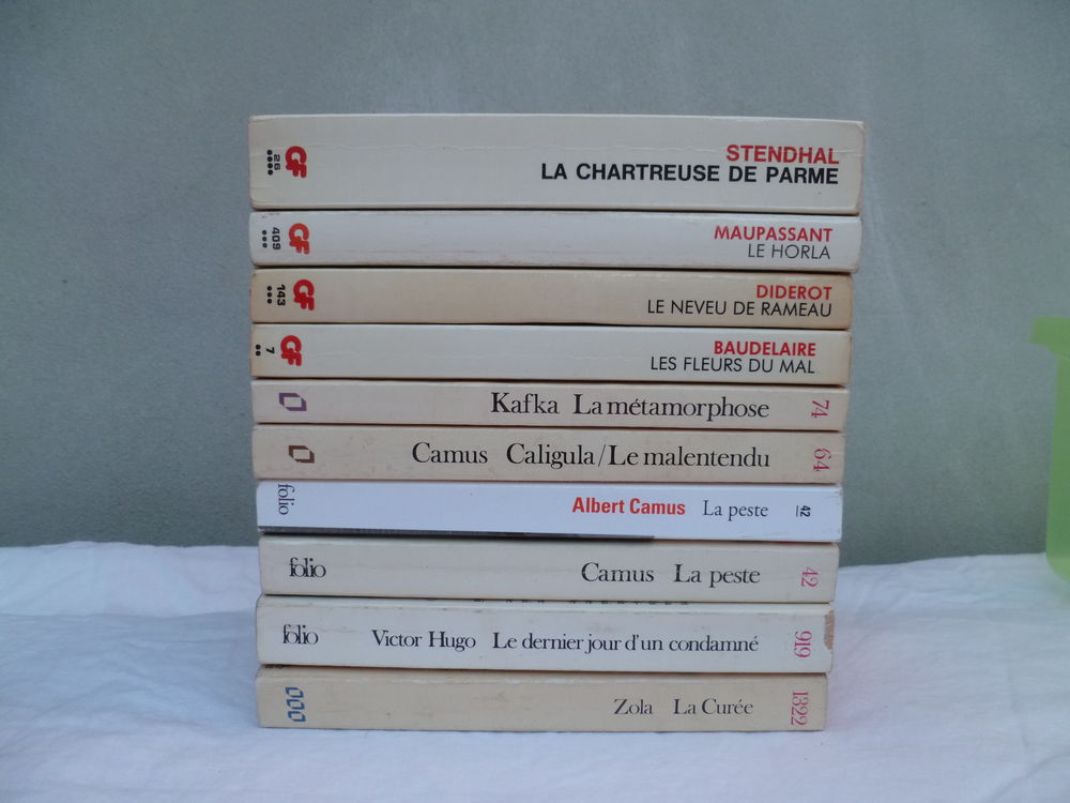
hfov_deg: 63.4
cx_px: 535
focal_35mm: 28
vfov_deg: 49.7
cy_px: 402
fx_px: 865
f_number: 3.3
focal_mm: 5
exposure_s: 1/125
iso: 200
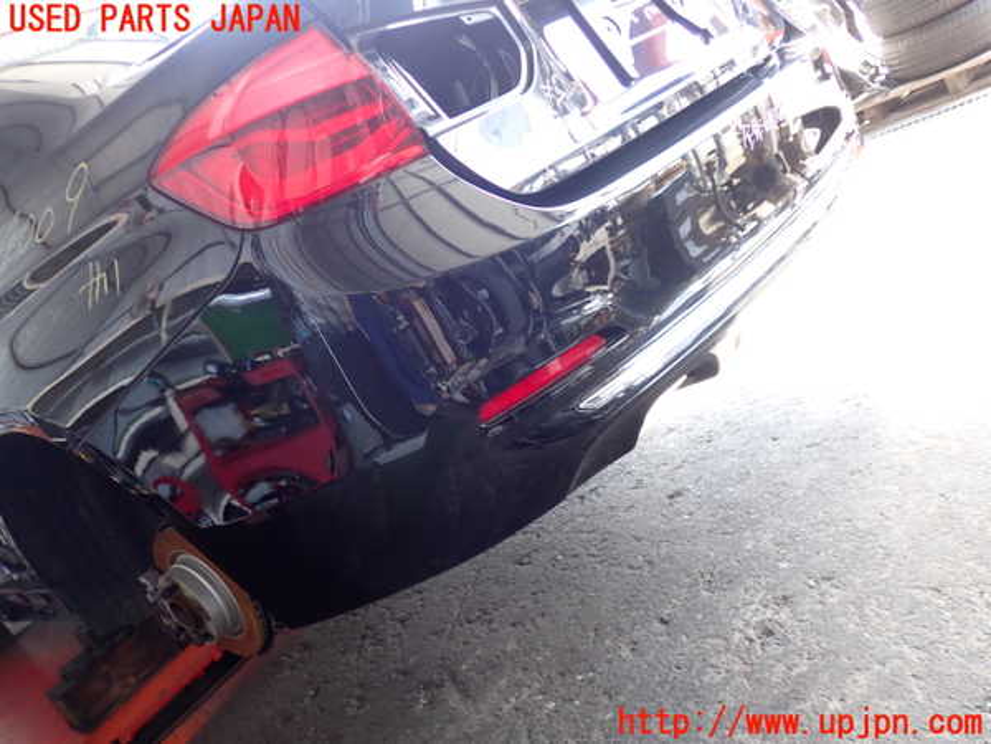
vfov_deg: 46.8
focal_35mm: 30
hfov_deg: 60.0
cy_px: 372
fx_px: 859
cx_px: 496
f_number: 2.3
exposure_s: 1/60
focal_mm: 5.4
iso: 160
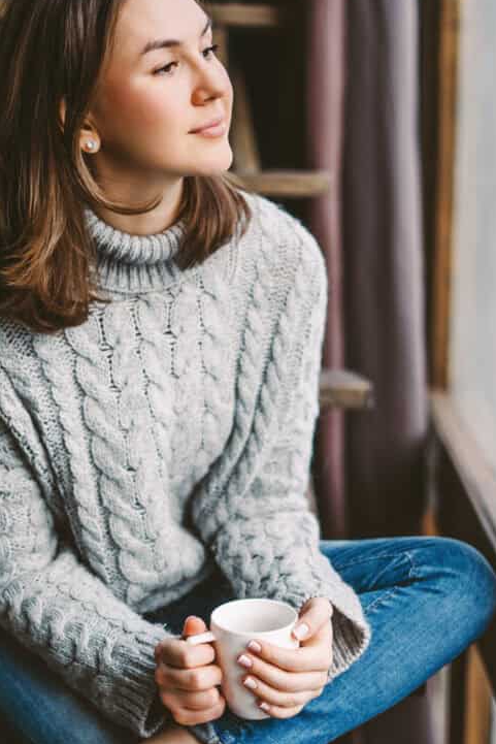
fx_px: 1467
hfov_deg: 19.2
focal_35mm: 71
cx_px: 251
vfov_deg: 28.4
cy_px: 383
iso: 200
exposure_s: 1/200
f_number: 1.8
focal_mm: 50
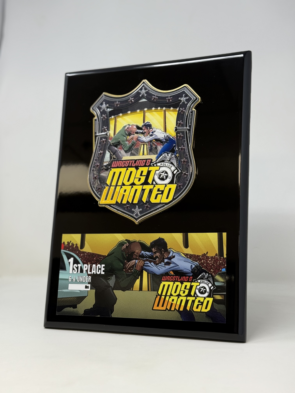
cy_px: 196
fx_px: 545
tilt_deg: -0.4
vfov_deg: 39.7
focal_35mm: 48
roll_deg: +1.7
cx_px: 148
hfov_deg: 30.3
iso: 64
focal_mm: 6.76
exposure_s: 1/138
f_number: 1.78
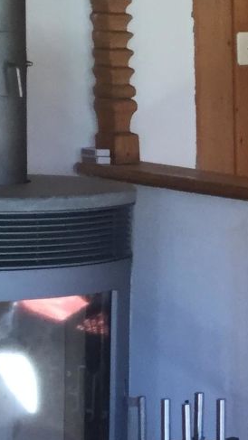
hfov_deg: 7.8
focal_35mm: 133
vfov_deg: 16.1
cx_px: 776
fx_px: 1555
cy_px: 285
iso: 64
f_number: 2.2
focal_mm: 4.15
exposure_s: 1/33
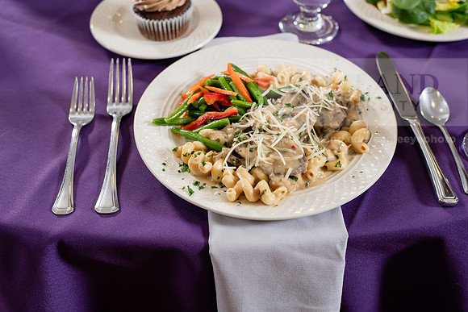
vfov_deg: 27.0
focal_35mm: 50
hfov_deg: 39.6
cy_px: 156
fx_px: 650
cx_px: 234
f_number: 4
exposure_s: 1/200
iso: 320
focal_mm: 50
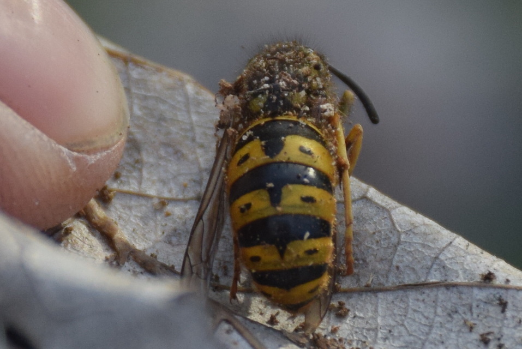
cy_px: 174
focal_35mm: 120
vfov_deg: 11.4
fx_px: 1742
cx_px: 261
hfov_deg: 17.0
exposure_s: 1/400
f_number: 5.3
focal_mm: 80
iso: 500
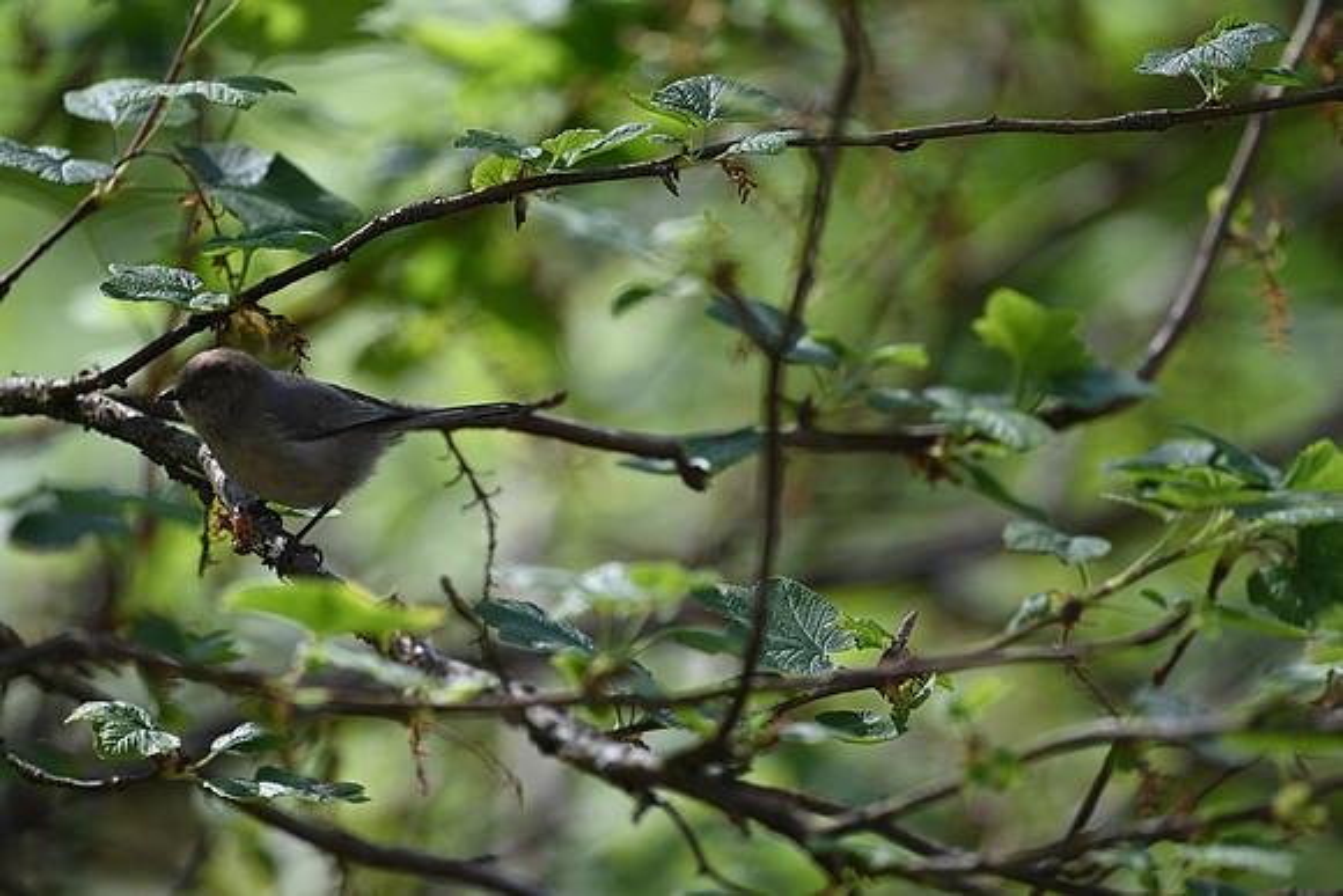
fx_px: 22388
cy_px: 448
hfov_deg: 3.4
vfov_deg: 2.3
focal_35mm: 600
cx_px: 672
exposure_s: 1/640
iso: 400
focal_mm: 600
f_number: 6.3
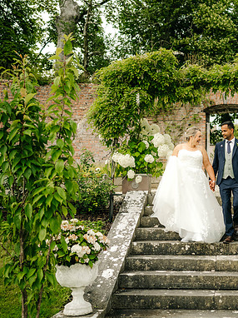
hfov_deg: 26.5
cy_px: 159
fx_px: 486
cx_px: 216
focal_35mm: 53
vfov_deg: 36.2
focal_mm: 35
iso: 100
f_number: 2
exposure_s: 1/1600
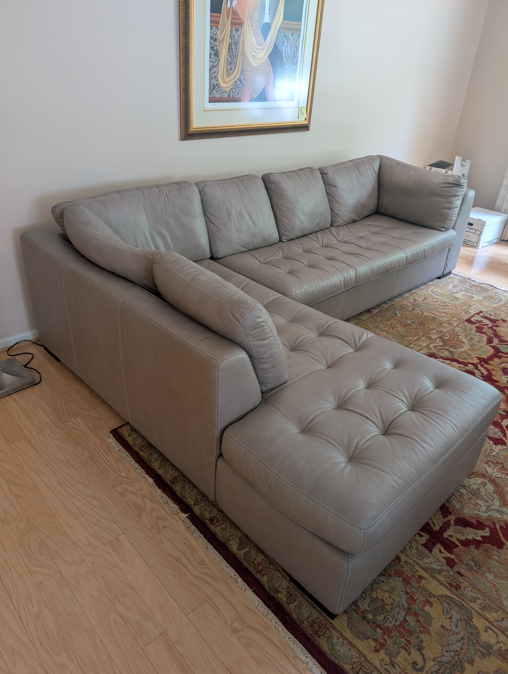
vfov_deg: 71.5
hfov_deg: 56.9
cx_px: 254
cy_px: 337
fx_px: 468
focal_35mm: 24
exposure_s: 1/26.5
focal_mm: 6.9
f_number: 1.68
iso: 63
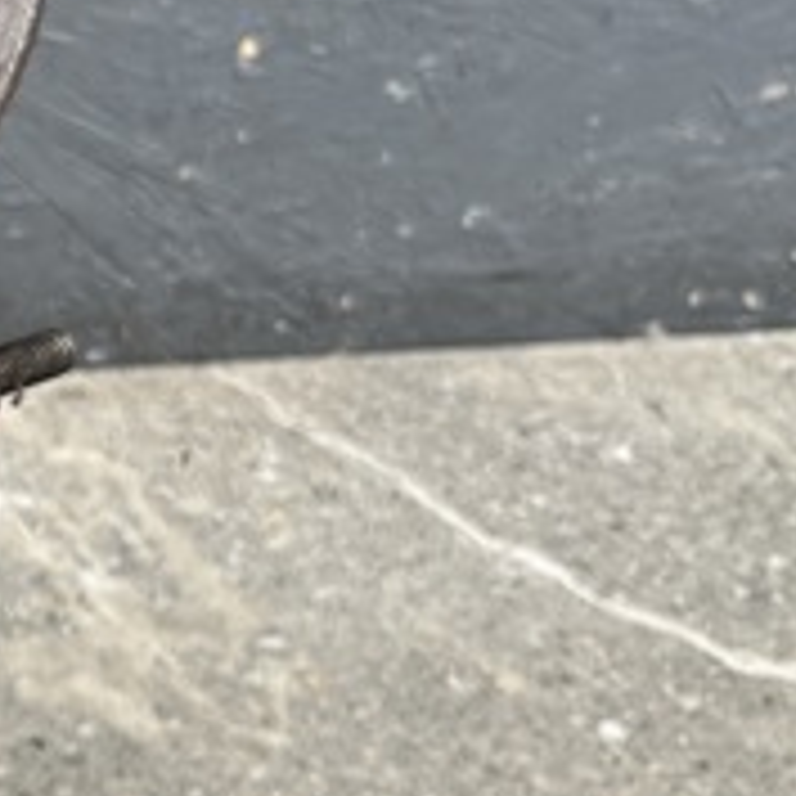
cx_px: -337
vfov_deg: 20.8
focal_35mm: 83
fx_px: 2159
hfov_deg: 18.8
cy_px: 501
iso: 32
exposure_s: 1/122
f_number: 1.6
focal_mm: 5.1
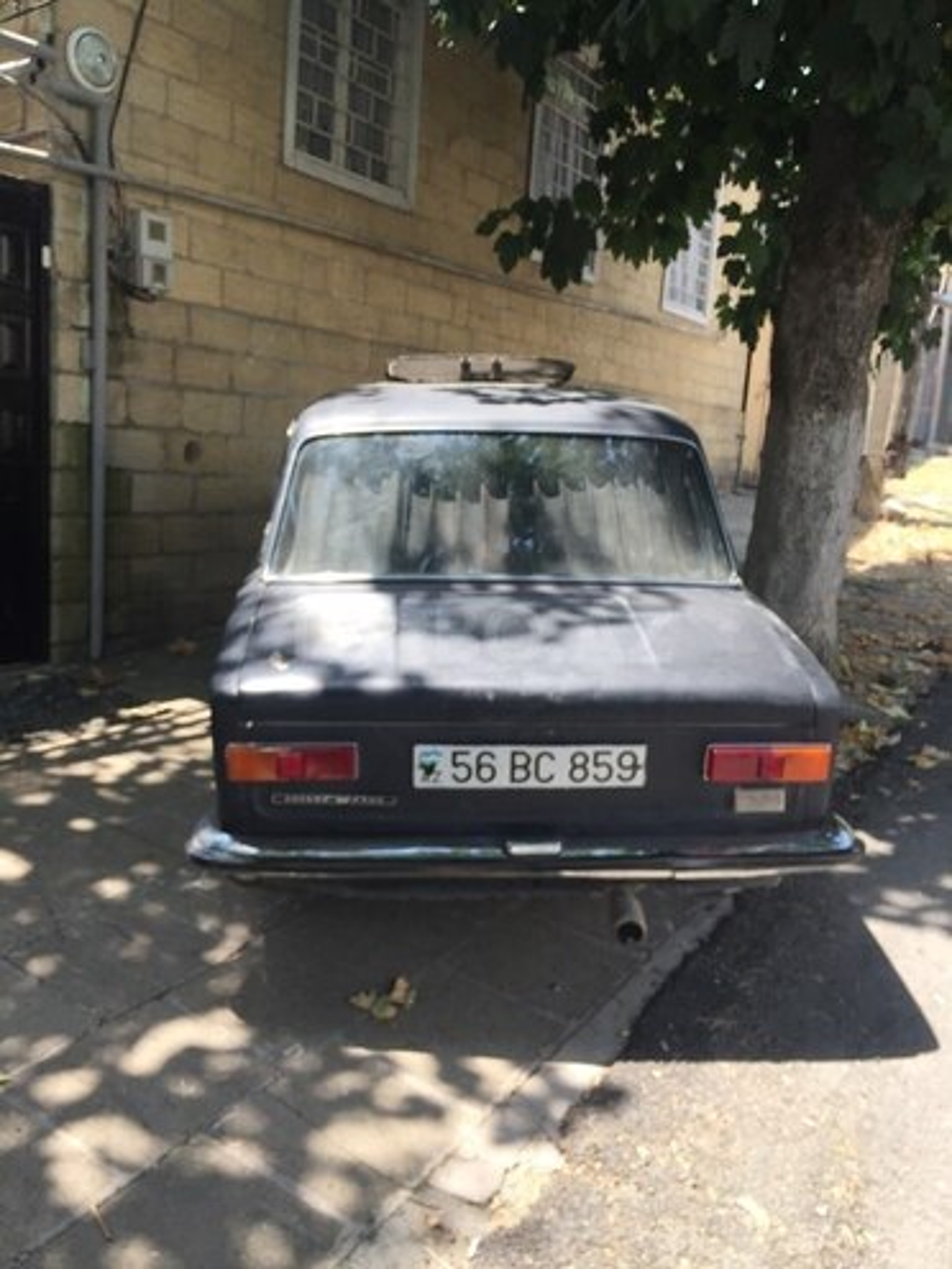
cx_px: 476
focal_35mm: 29
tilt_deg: -9.9
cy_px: 634
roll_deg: -3.7
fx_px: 1063
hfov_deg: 48.2
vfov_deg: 61.7
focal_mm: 4.15
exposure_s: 1/444
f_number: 2.2
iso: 32
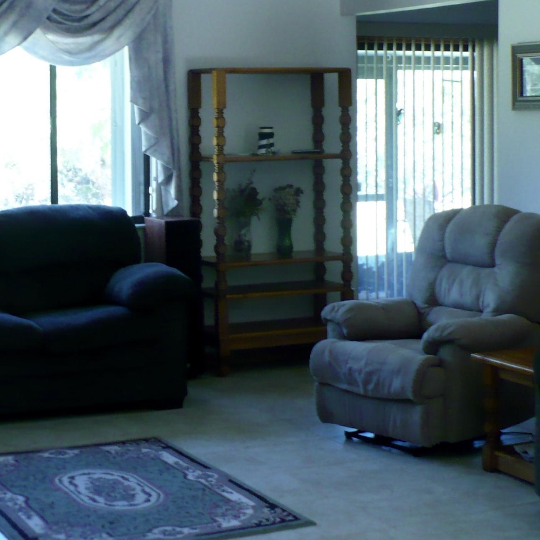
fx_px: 1341
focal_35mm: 76
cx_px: 239
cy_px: 111
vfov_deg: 22.5
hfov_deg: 22.8
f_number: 2.8
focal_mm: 6.1
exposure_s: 1/30
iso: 200
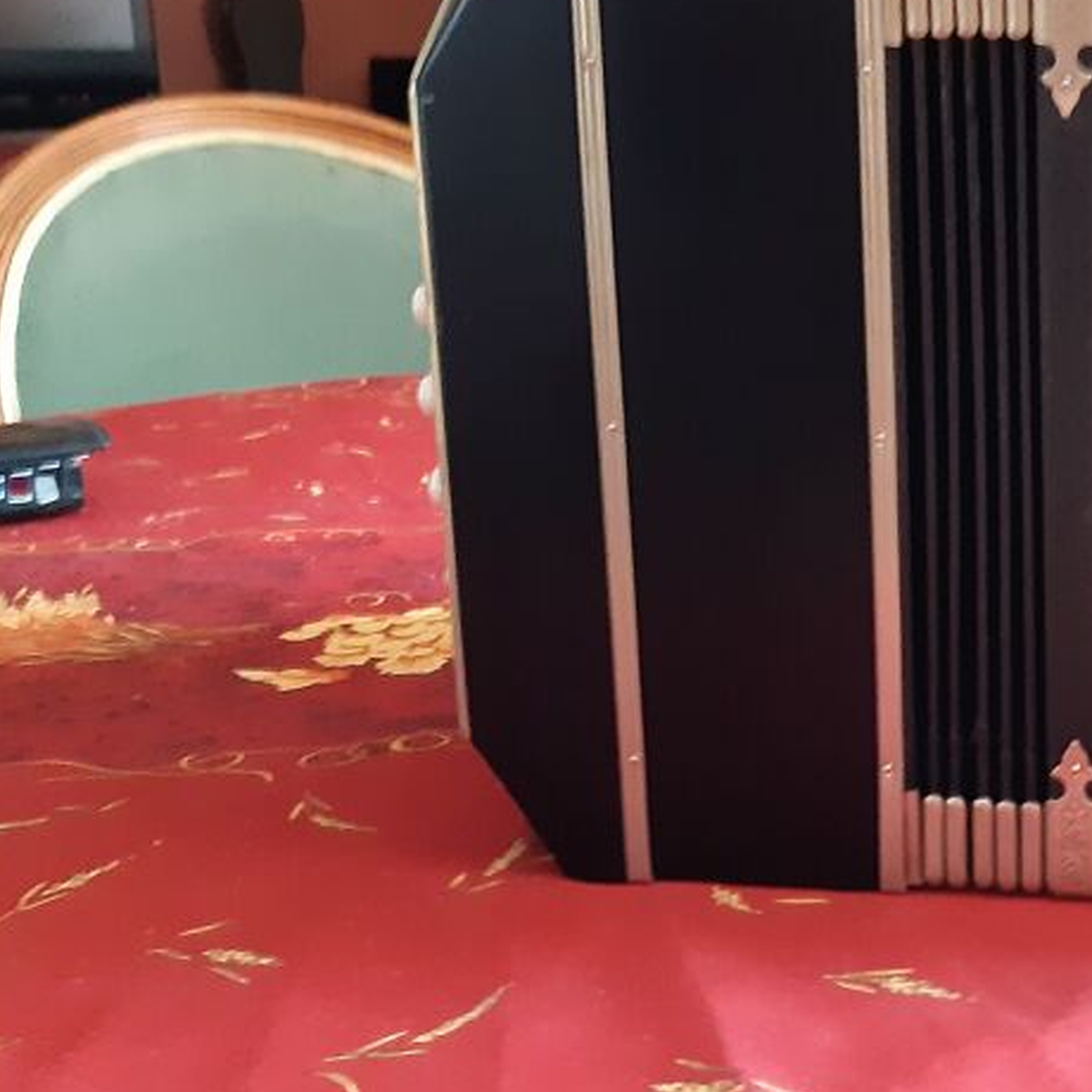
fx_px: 1785
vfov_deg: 34.0
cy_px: 513
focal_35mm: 50
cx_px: 1166
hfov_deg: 30.8
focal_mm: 3.92
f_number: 1.7
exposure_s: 1/20
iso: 500
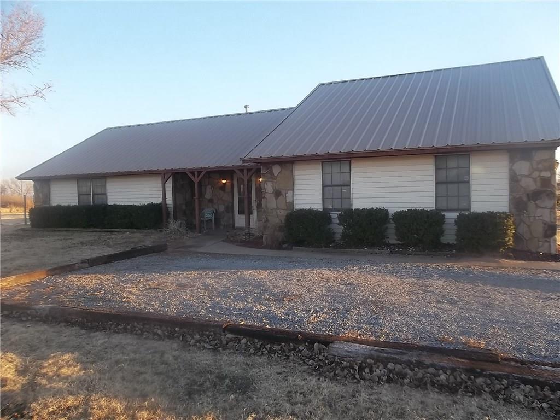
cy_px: 210
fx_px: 437
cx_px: 280
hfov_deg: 65.3
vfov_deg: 51.4
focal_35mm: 27
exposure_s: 1/100
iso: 80
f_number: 3.5
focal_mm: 4.9
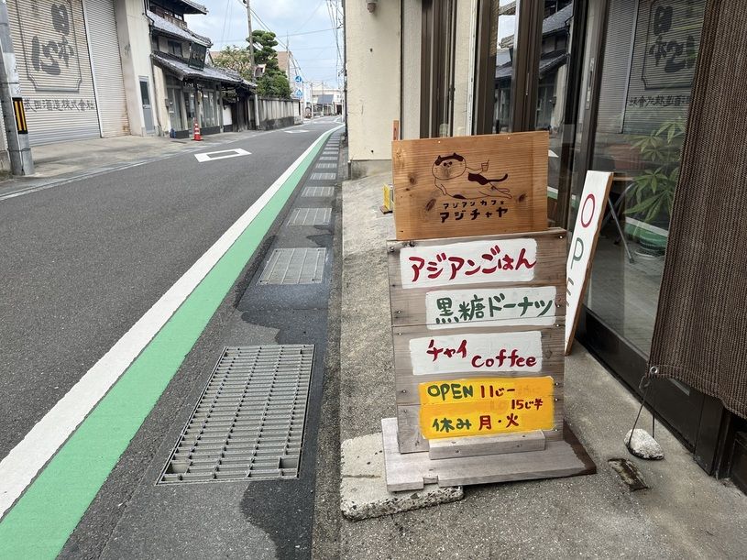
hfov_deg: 67.3
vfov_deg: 53.1
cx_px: 374
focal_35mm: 26
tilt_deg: -17.6
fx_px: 561
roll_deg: +1.0
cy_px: 280
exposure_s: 1/951
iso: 50
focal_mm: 5.1
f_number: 1.6
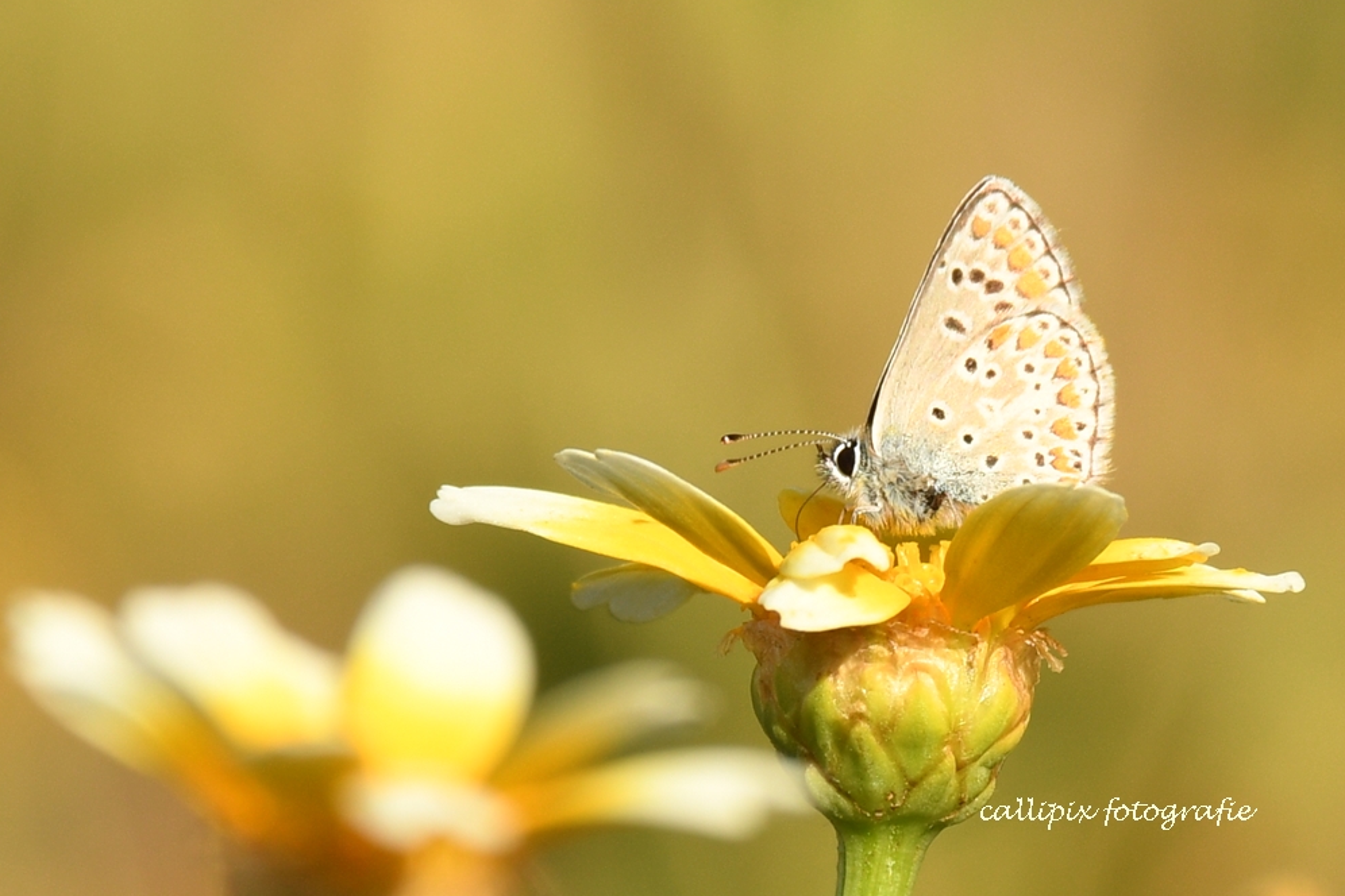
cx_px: 671
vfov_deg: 3.0
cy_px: 449
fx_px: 16886
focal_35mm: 452
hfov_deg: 4.6
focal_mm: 300
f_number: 9
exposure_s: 1/320
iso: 200
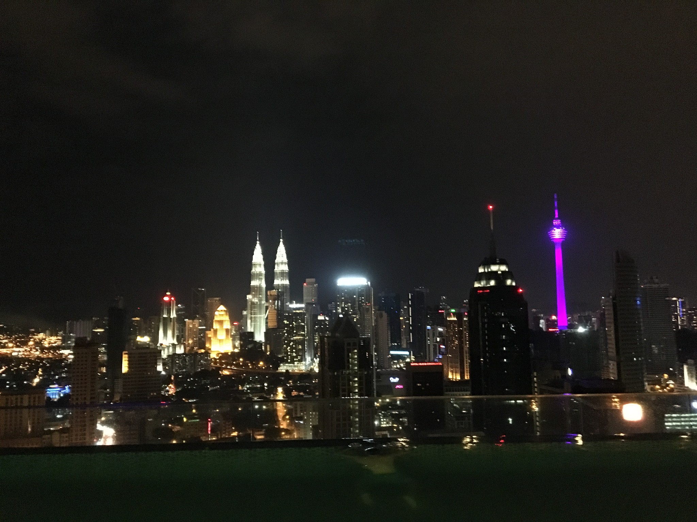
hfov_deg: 61.7
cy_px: 261
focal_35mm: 29
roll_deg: +1.1
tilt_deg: +4.9
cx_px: 348
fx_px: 584
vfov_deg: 48.2
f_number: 2.2
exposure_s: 1/17
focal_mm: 4.15
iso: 1250
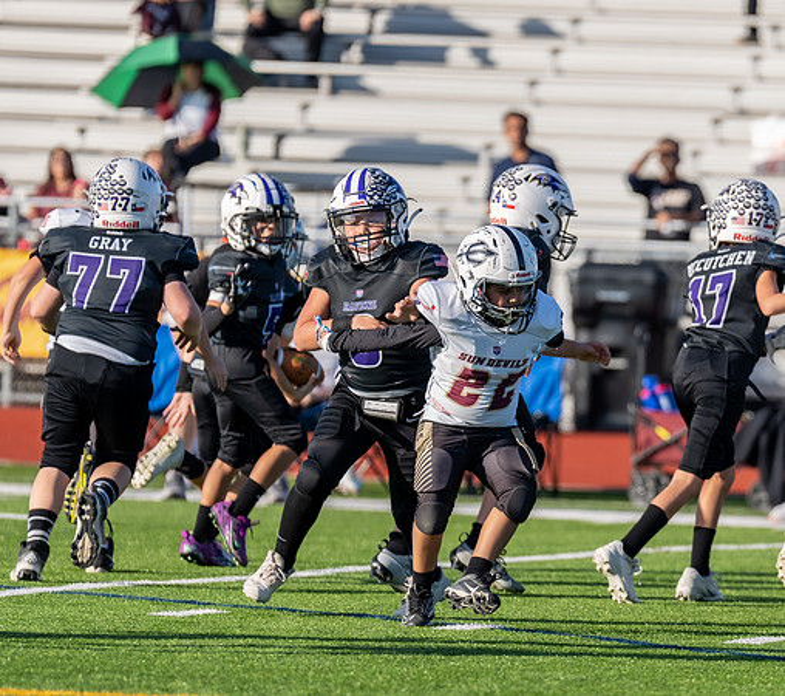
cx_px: 634
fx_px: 10446
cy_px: 424
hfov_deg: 4.3
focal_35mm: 431
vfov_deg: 3.8
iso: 100
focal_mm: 200
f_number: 2.8
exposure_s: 1/1600
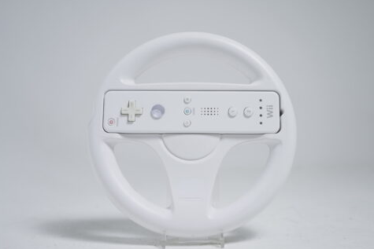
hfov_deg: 44.5
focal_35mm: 44
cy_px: 128
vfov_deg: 30.5
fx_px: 457
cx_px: 197
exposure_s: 1/10
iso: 100
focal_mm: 41
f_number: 5
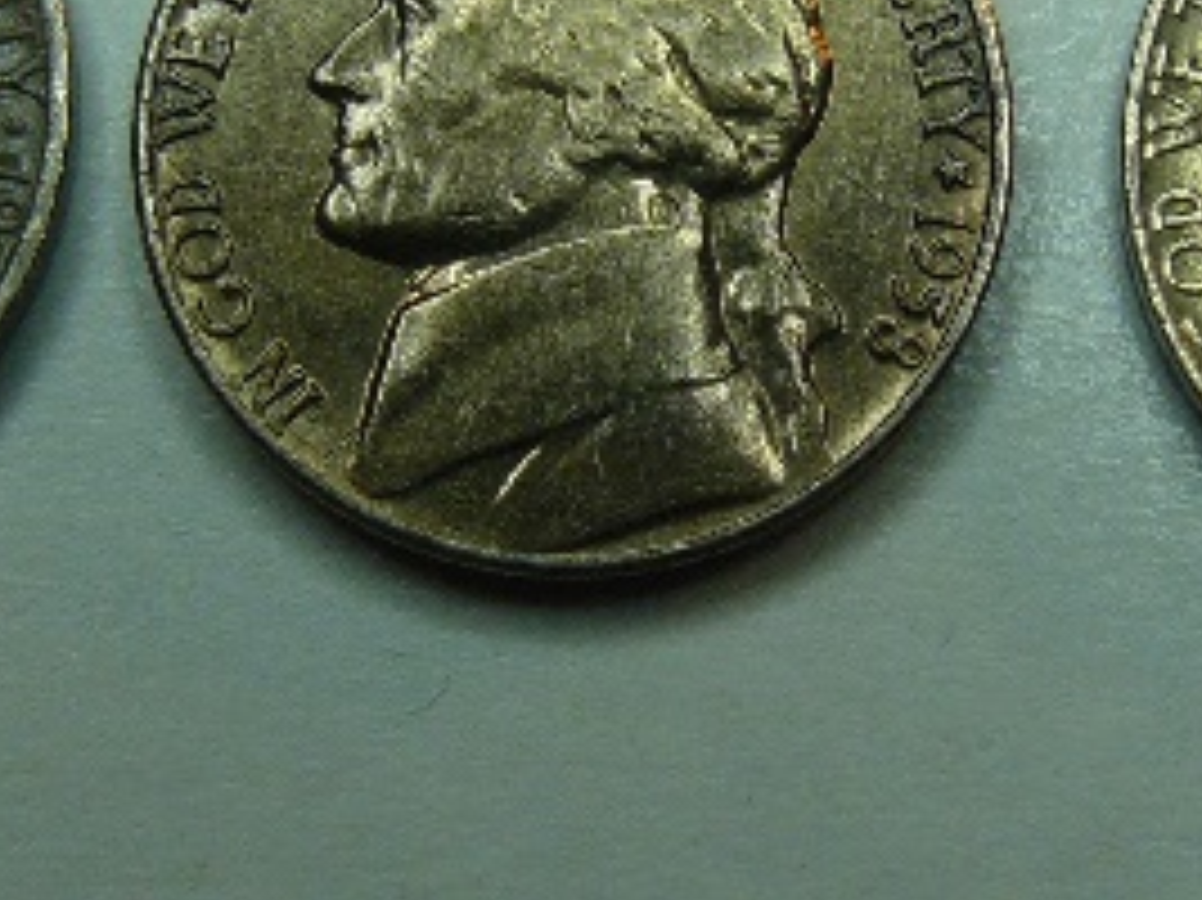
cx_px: 585
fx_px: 3991
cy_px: 184
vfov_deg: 12.8
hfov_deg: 17.1
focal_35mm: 115
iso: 100
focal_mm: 6
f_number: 2.8
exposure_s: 1/100
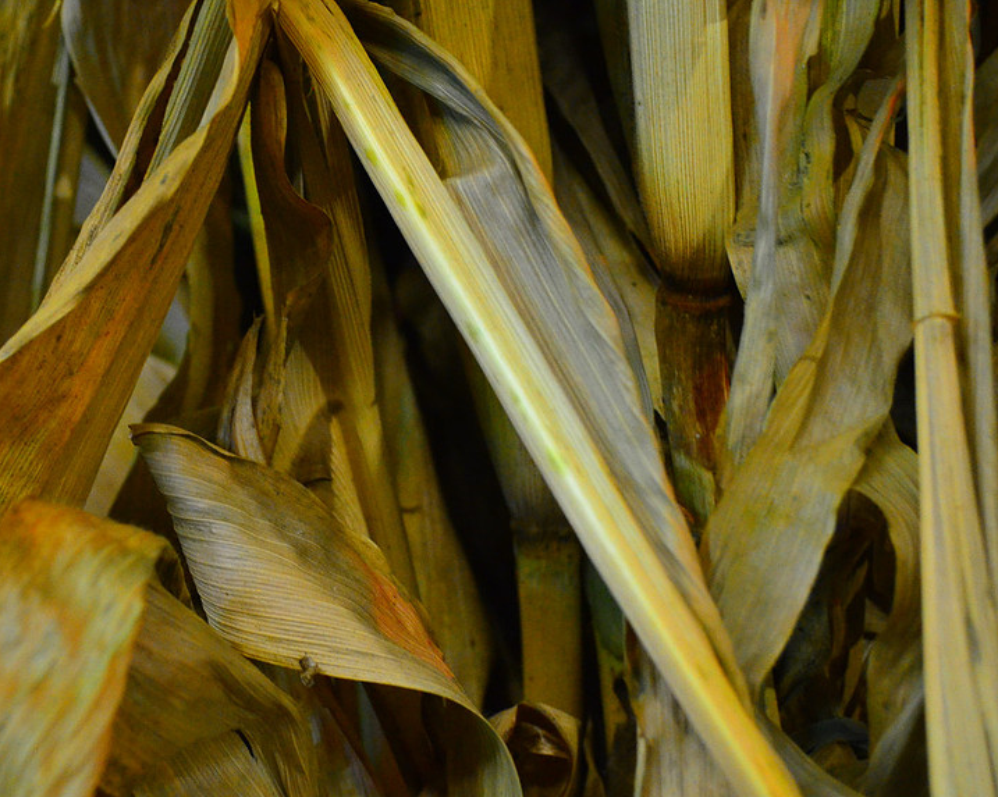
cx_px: 295
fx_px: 2037
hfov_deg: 27.3
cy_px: 369
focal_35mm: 69
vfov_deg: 22.1
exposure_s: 1/30
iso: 2500
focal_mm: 32
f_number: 4.8
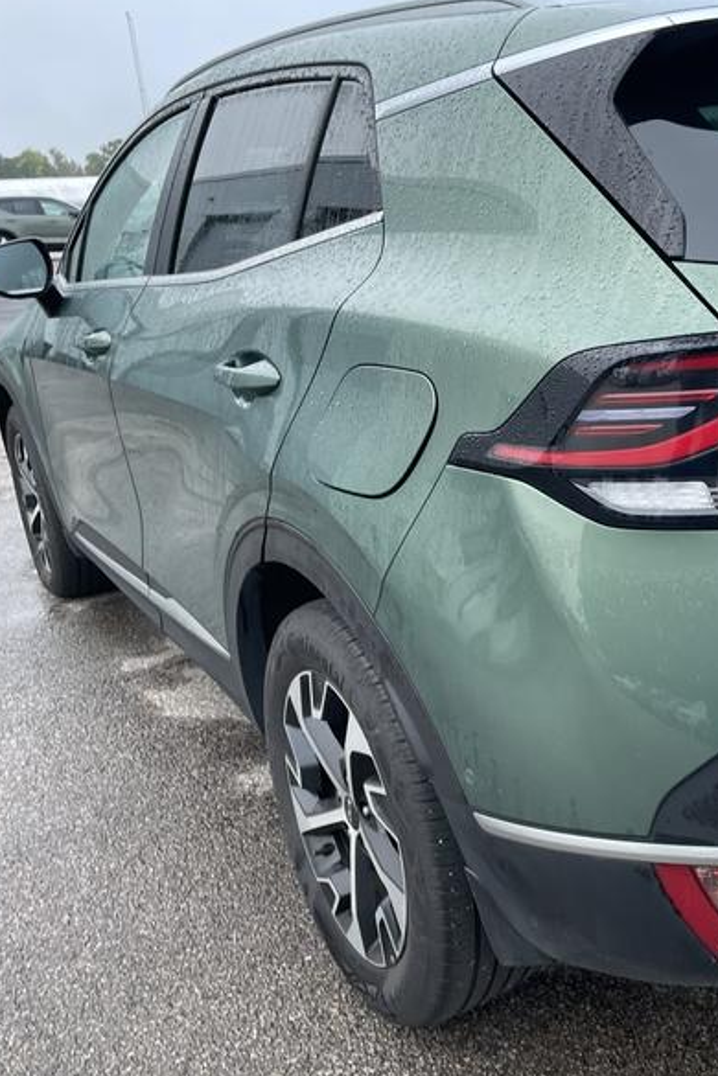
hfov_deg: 34.2
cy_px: 532
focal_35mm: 37
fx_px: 1107
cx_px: 626
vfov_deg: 51.9
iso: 64
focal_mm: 4.2
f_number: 1.6
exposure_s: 1/121
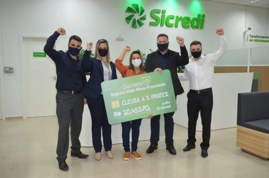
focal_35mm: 33
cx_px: 134
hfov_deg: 57.3
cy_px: 89
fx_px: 246
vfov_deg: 39.8
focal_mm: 22
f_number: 3.5
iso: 720
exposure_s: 1/60
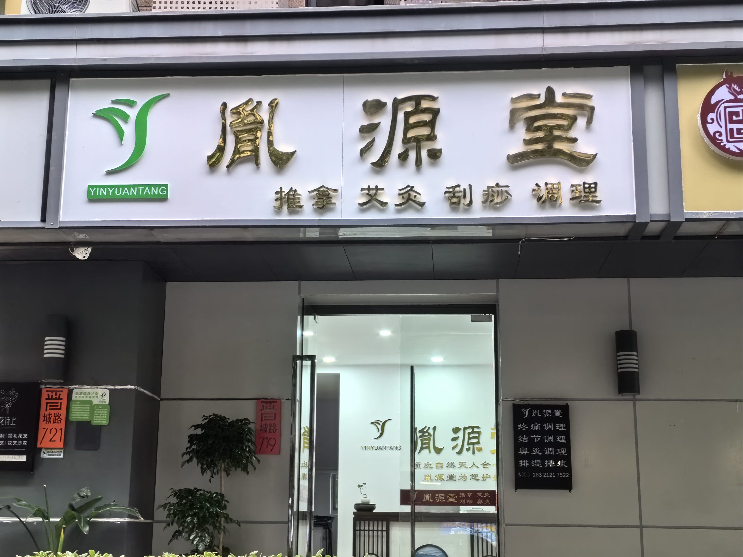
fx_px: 1116
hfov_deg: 36.8
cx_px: 372
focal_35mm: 52
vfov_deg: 28.0
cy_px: 278
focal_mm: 5.75
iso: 250
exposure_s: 1/100
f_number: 2
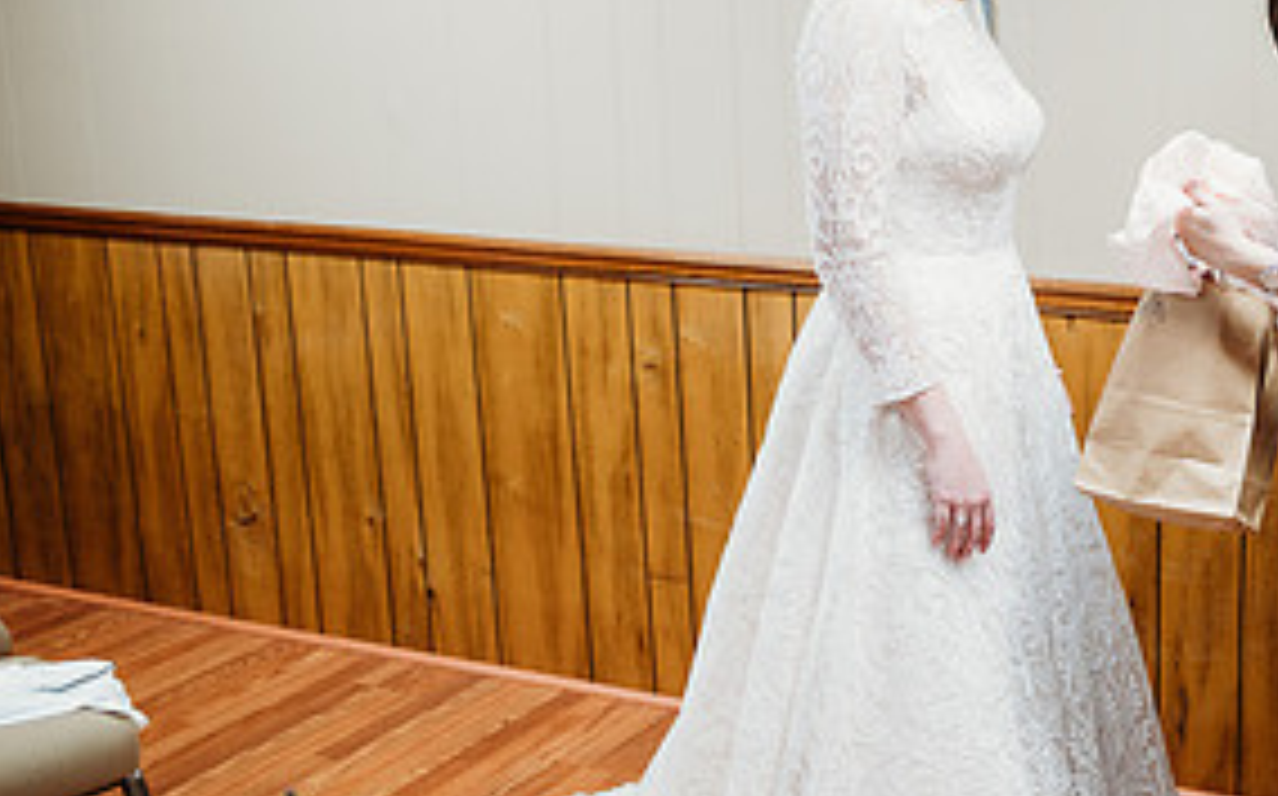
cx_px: 1080
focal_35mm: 50
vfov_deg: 25.8
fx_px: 1740
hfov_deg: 38.3
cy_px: 344
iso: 400
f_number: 1.8
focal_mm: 24
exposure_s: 1/125
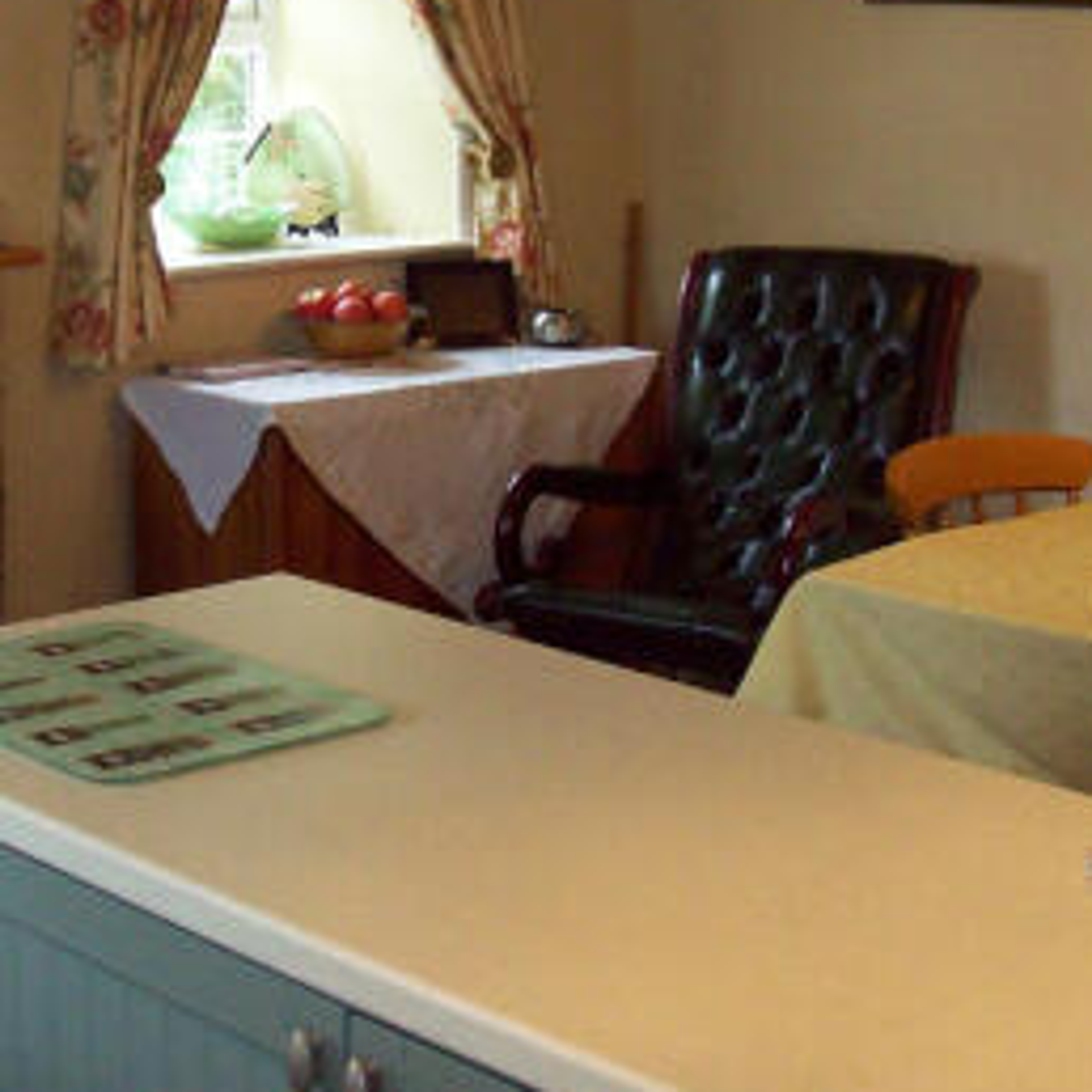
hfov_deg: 23.7
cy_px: 455
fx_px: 2570
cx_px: 252
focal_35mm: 72
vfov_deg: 24.0
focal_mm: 6
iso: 200
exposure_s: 1/64
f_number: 2.7
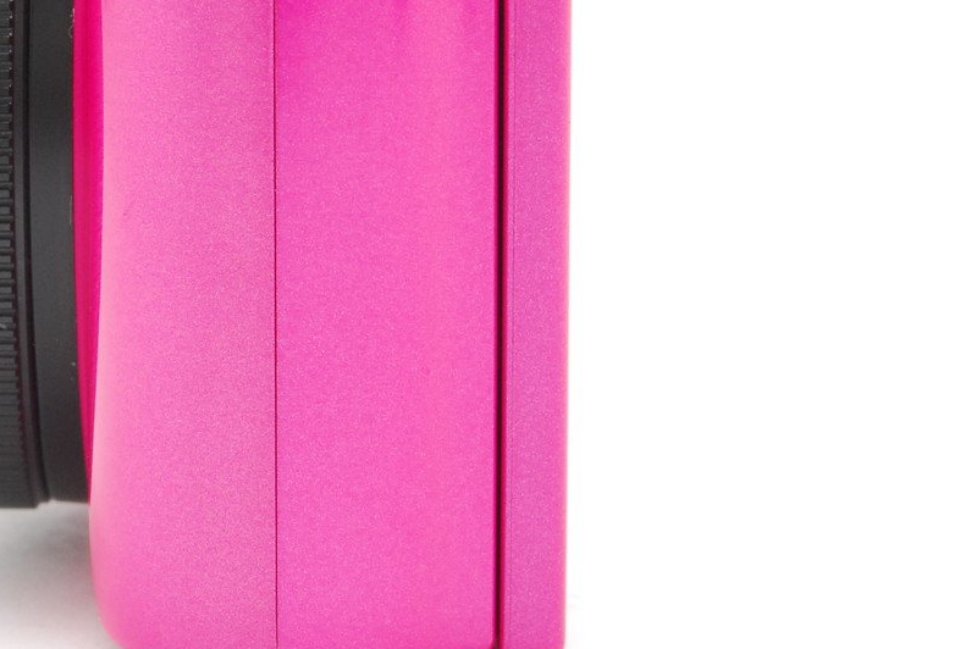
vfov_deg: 8.3
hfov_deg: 12.3
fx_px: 4482
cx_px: 270
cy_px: 124
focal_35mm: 166
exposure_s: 1/100
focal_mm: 55
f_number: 14
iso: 500
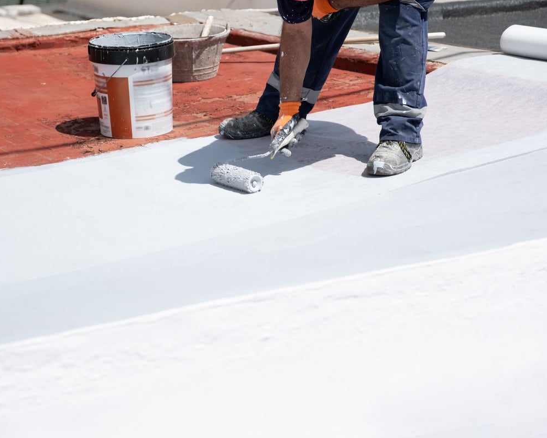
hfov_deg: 20.4
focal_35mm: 94
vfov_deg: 16.4
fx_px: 1522
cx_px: 231
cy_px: 219
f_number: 2.8
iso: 250
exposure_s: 1/6400
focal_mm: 55
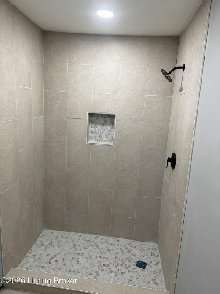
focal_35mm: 24
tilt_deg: -12.1
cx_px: 110
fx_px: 203
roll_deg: -2.8
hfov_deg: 56.8
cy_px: 147
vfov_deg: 71.6
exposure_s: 1/120
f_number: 1.78
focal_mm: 6.86
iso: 160
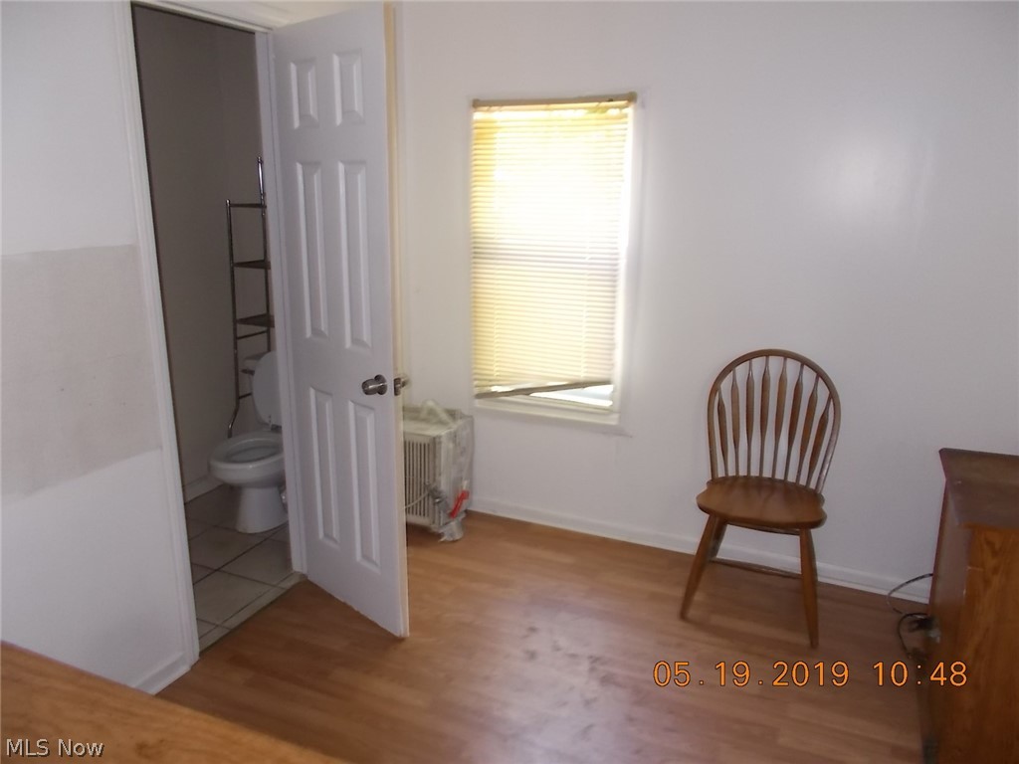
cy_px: 382
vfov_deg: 53.1
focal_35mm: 26
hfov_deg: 67.3
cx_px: 510
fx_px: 765
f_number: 3.2
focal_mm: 4.6
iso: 200
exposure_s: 1/25
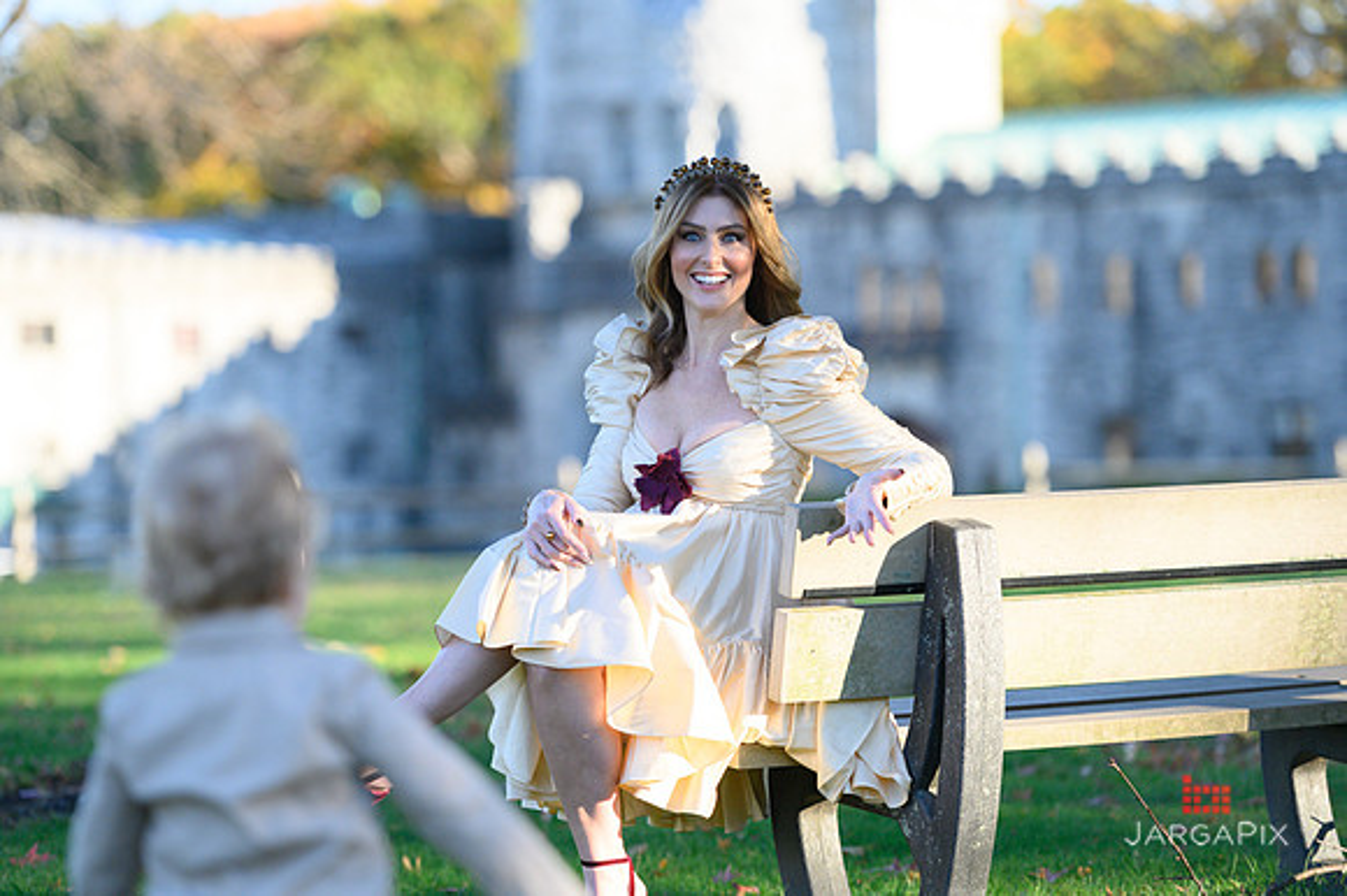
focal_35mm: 145
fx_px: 5422
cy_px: 448
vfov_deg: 9.5
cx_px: 674
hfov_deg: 14.2
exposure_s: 1/4000
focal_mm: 145
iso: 1600
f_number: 3.2
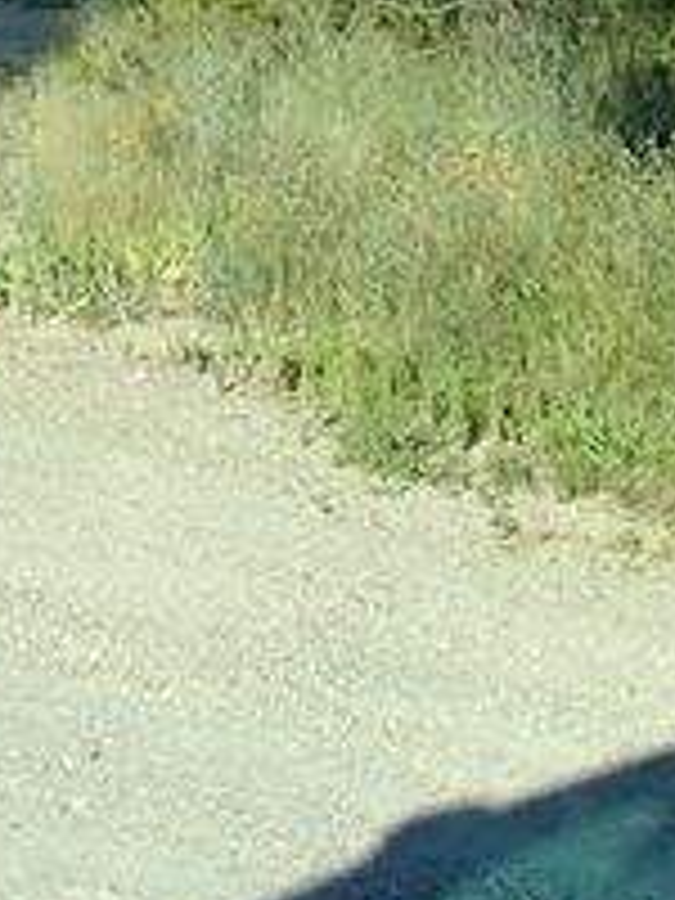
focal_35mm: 128
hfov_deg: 11.4
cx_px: -68
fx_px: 3328
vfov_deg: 14.4
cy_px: -423
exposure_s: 1/200
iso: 100
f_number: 4.2
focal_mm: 5.72
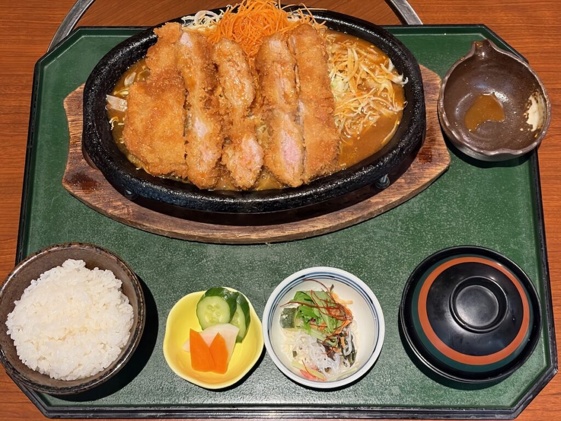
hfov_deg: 36.8
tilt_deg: -70.8
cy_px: 210
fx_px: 843
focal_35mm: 52
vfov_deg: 28.0
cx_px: 280
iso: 200
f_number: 1.6
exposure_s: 1/33
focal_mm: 5.96
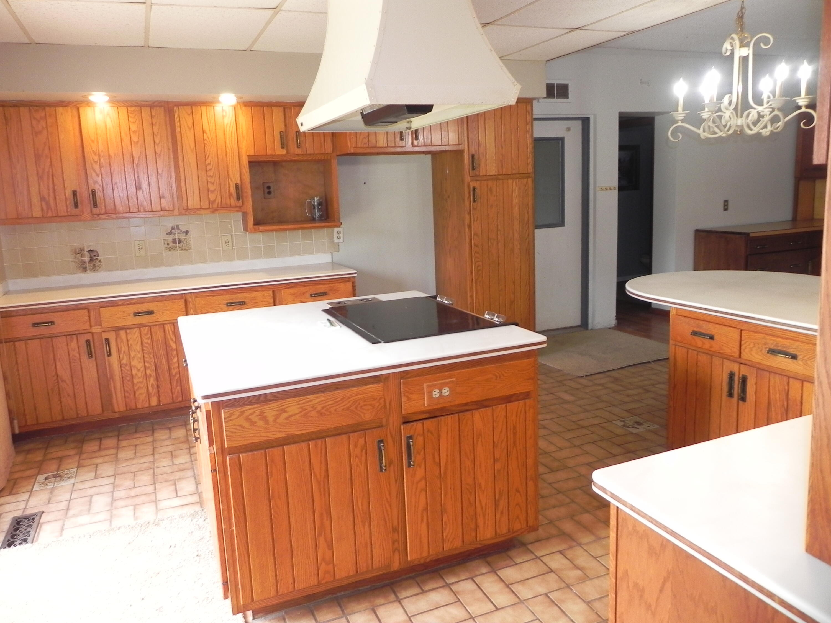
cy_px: 312
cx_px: 416
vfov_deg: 53.1
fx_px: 624
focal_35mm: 26
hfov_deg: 67.3
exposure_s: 1/30
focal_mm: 4.6
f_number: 2.8
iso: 200
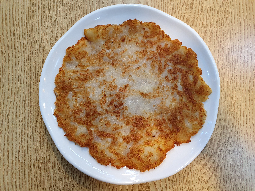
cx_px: 128
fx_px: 192
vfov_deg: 53.1
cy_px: 96
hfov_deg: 67.3
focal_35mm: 26
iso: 250
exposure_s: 1/120
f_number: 2.4
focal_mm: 4.32
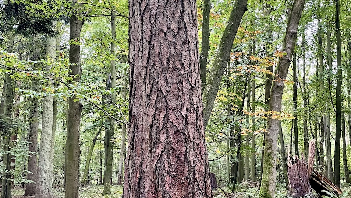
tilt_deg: +6.4
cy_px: 133
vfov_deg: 30.9
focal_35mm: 38
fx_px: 354
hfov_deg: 52.8
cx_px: 176
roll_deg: +0.0
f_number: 1.6
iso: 250
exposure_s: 1/60
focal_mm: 4.2
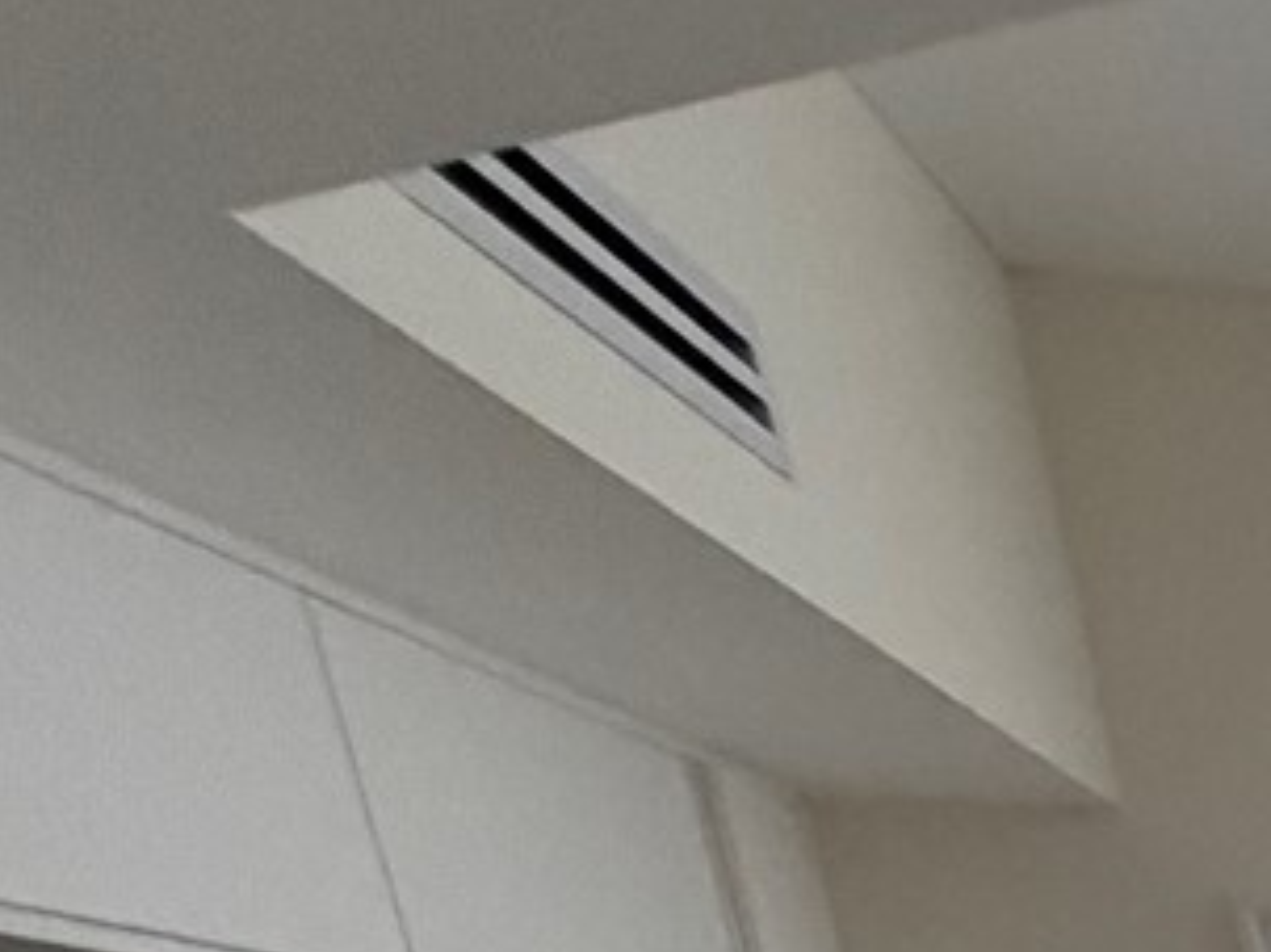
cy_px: 2038
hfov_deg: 14.4
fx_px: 2716
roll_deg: +0.9
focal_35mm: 74
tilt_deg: -17.8
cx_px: 3184
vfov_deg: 15.1
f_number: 2.2
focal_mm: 2.22
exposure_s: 1/121
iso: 250
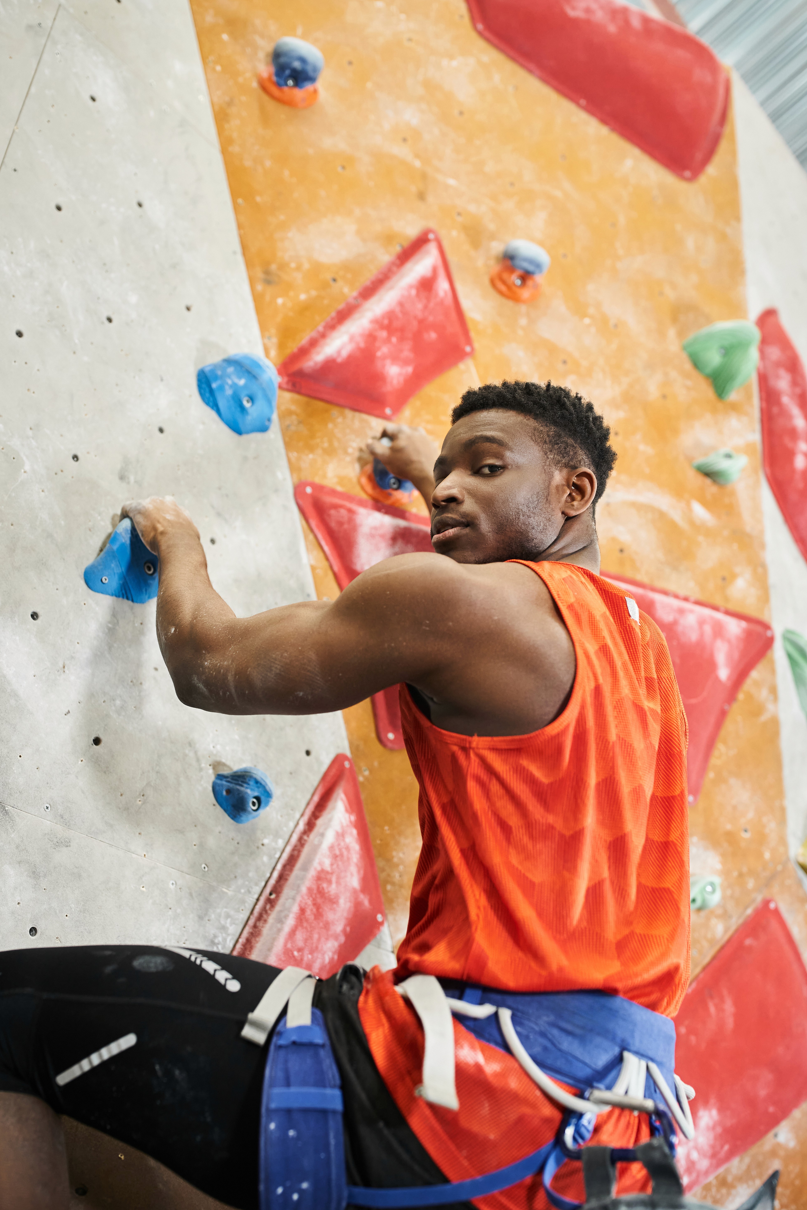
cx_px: 404
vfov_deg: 53.1
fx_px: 1210
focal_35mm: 36
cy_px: 595
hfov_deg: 36.9
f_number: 2.5
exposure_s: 1/200
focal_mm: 35
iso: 1000
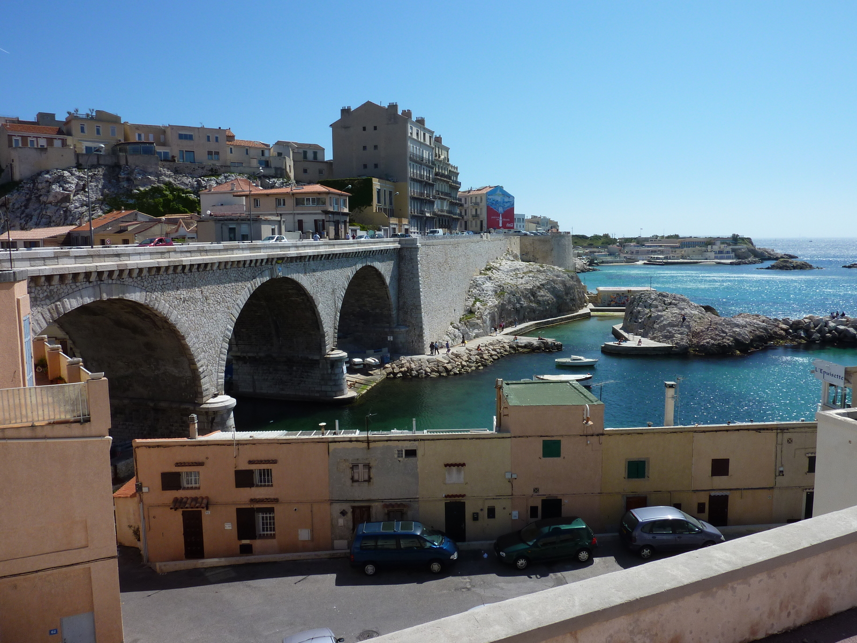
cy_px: 322
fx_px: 619
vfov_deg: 54.9
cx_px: 428
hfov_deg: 69.4
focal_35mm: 25
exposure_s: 1/500
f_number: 5.6
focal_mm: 4.1
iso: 80
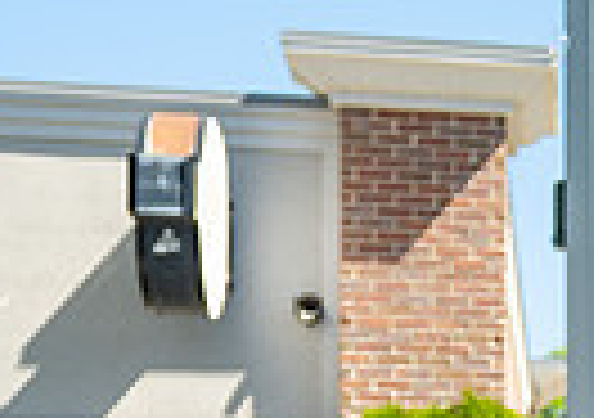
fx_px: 2284
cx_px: 1291
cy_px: 624
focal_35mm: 136
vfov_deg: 10.1
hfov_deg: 12.5
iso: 100
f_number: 2.8
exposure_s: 1/500
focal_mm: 24
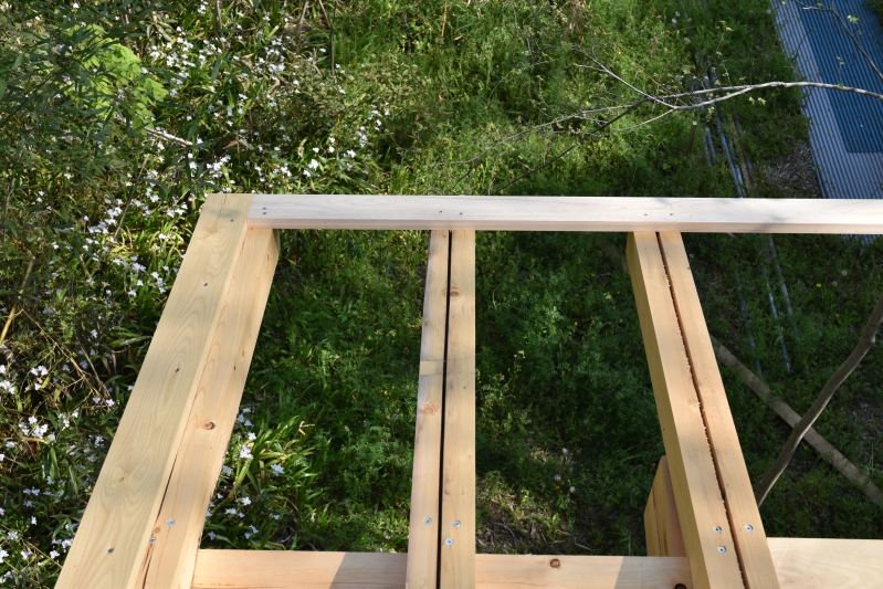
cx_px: 442
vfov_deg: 29.0
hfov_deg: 42.3
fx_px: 1141
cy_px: 294
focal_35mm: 46
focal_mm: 31
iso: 250
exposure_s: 1/400
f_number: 6.3
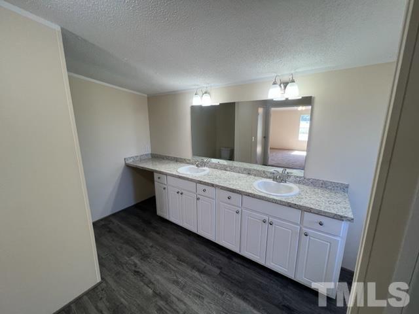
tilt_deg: -12.0
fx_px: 157
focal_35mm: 13
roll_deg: -0.2
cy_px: 157
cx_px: 210
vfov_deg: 89.9
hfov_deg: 106.2
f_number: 1.8
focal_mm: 1.57
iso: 80
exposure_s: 1/120
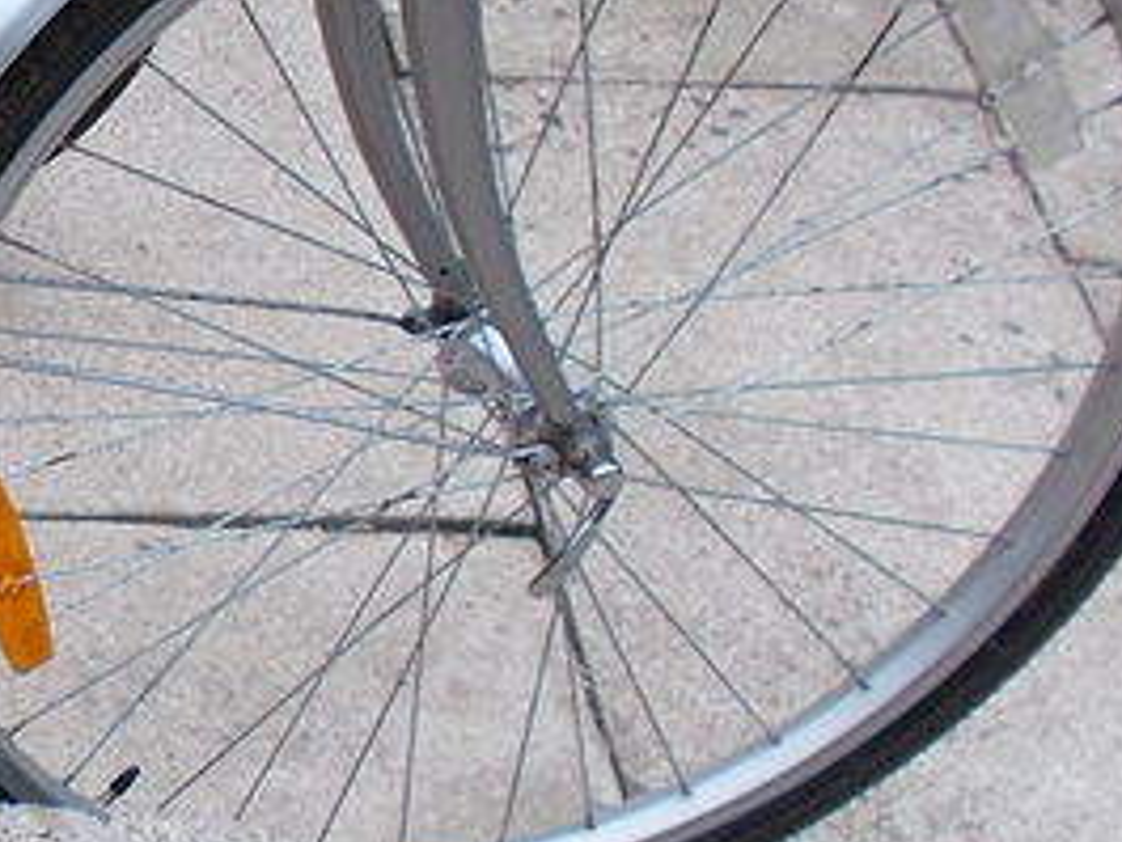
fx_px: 3178
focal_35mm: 98
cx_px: -804
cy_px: 347
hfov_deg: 17.0
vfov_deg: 15.1
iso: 80
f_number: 3.2
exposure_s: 1/320
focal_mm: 4.6
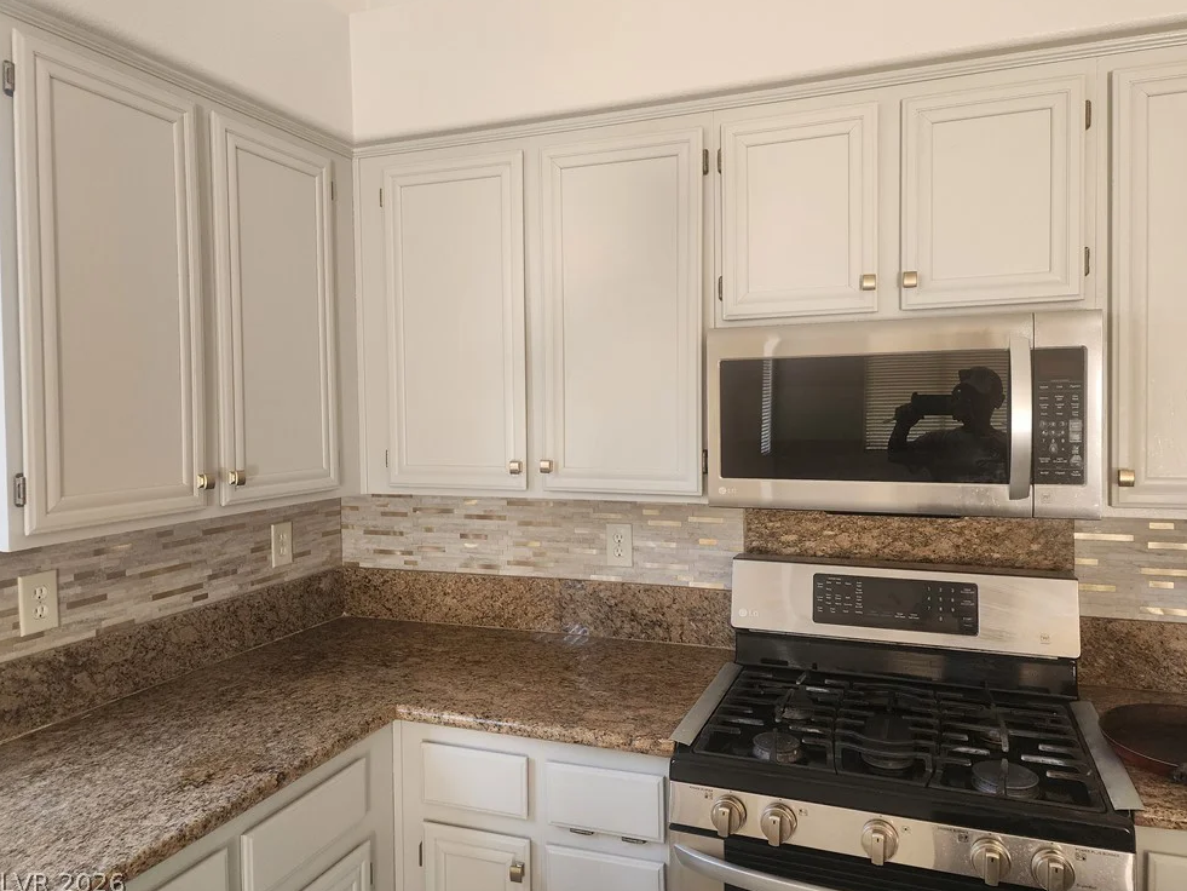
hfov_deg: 71.6
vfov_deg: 56.8
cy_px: 438
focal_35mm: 24
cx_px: 612
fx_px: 823
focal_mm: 6.4
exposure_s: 1/120
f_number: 1.8
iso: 250
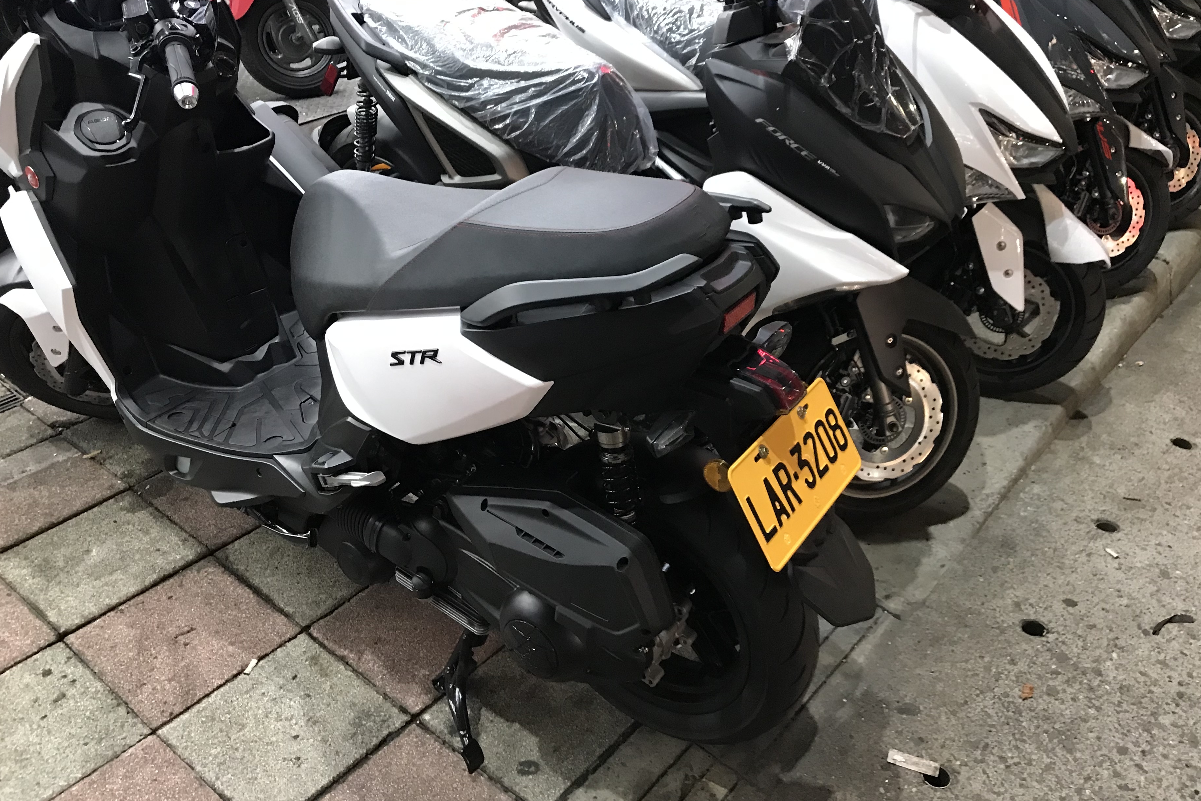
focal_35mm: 32
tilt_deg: -27.9
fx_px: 1067
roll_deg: +1.3
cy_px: 328
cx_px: 637
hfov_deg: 58.7
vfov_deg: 41.0
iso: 80
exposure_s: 1/15
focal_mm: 3.99
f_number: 1.8
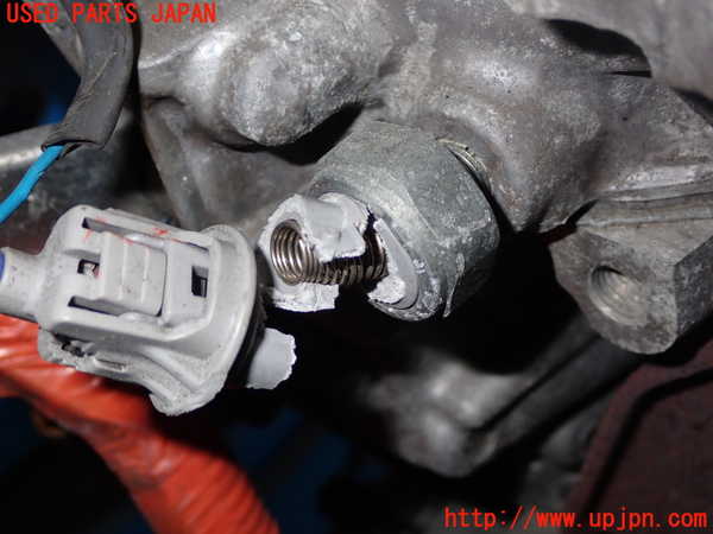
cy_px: 267
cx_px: 356
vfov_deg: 27.0
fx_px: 1112
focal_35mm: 54
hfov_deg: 35.5
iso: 200
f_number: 10
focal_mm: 9.65
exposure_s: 1/50
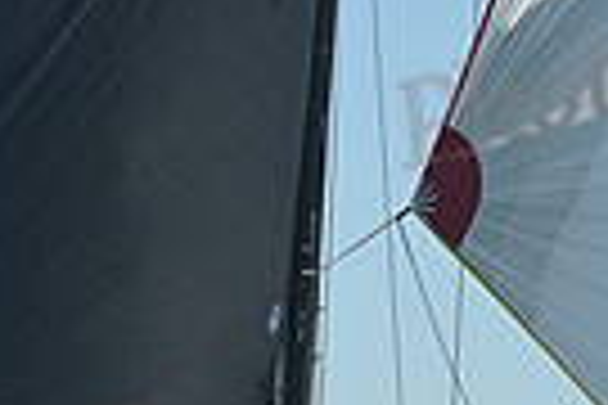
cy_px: 349
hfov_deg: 6.9
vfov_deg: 4.6
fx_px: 5066
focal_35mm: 300
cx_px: 167
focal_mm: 70
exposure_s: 1/1000
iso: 320
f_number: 7.1
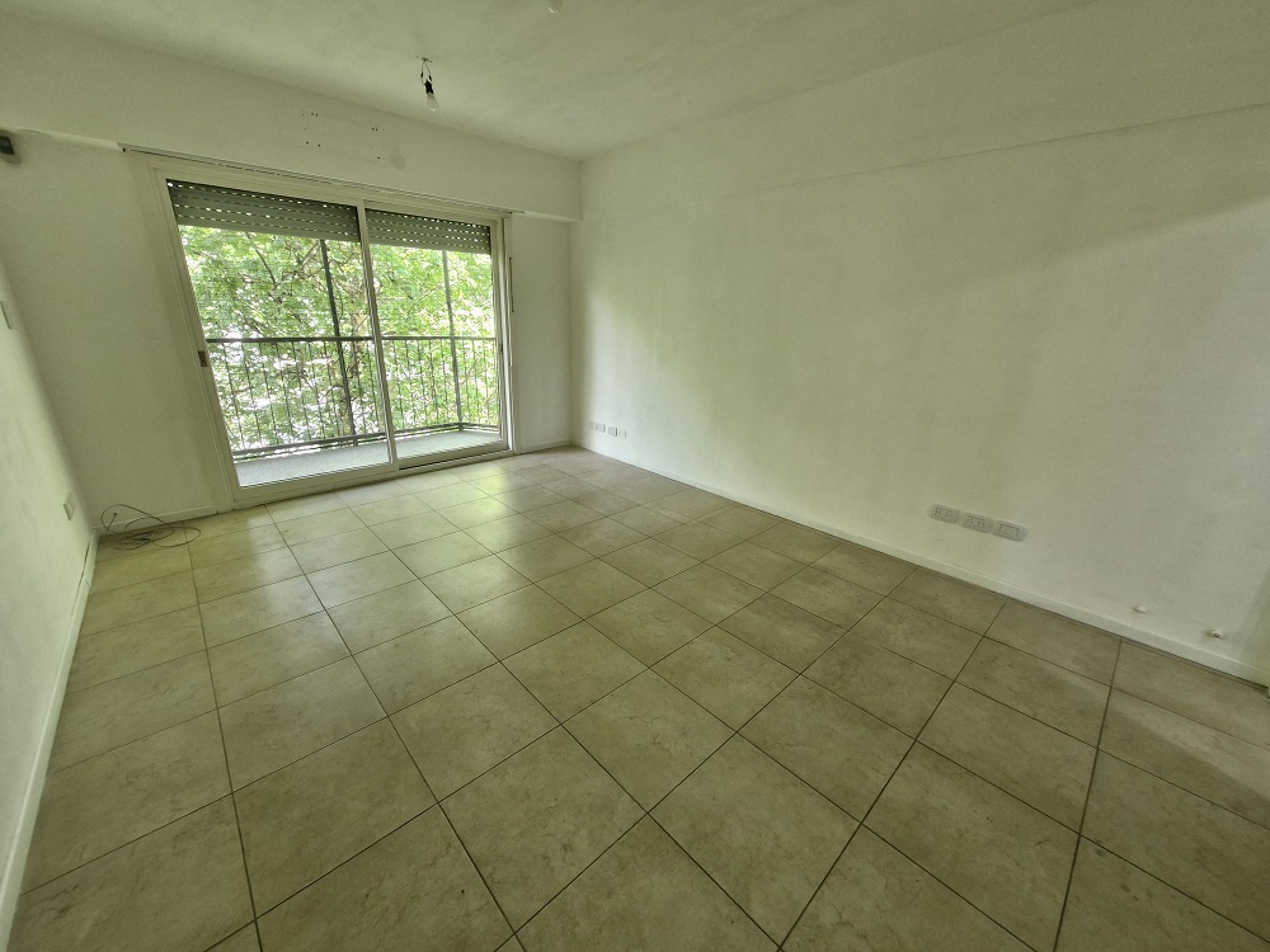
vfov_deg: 89.9
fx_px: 477
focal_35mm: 13
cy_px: 476
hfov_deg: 106.2
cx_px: 635
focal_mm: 1.74
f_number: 2.2
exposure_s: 1/50
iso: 125
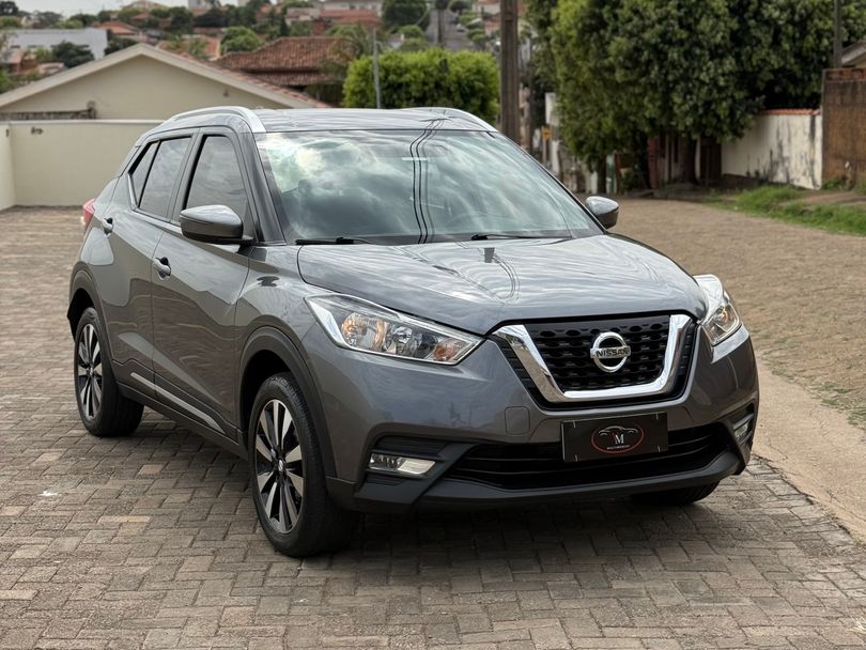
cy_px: 325
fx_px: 1201
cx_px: 433
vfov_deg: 30.3
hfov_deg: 39.6
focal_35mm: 48
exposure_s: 1/4587
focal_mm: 6.76
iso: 64
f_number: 1.78
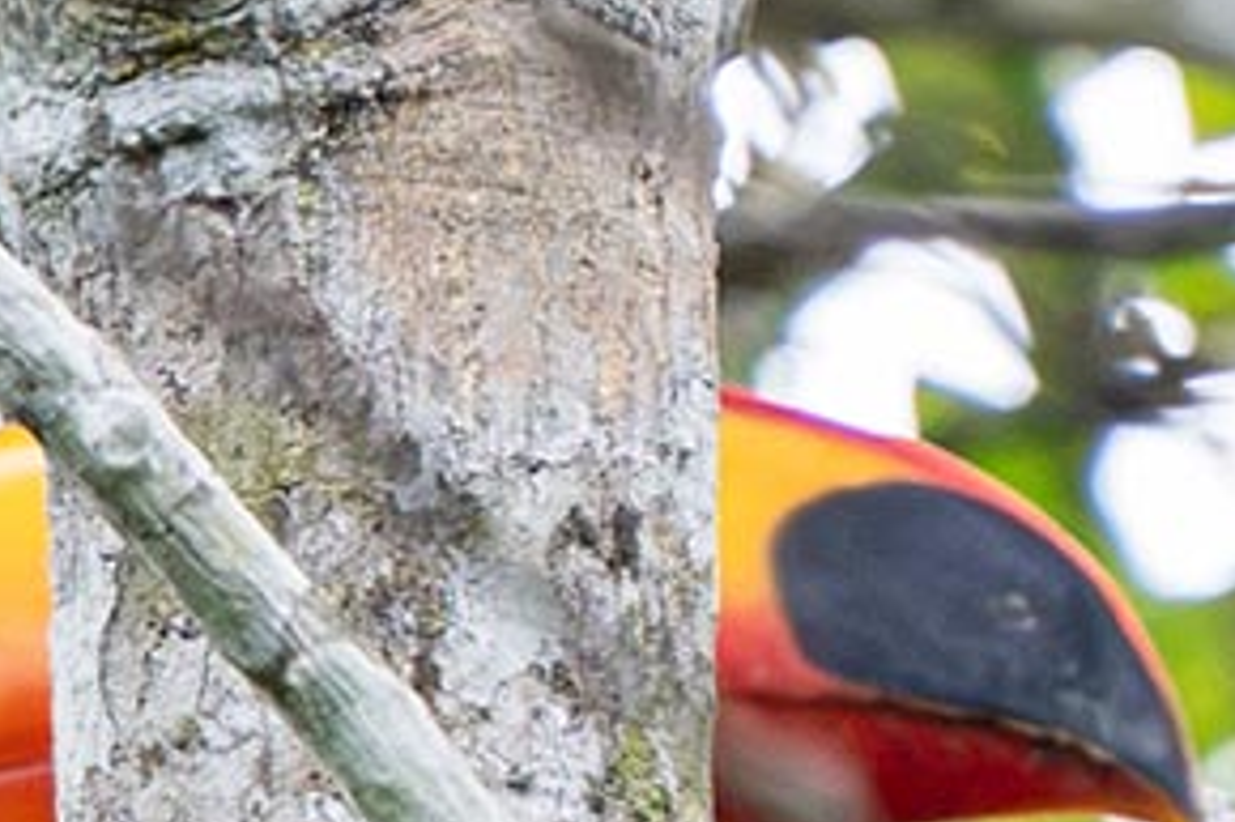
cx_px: -281
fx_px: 85129
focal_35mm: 2483
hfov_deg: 0.8
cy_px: 1469
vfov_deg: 0.6
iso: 2500
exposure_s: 1/250
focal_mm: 600
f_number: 6.3
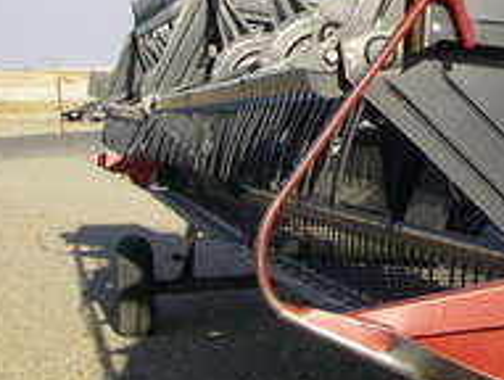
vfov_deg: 13.7
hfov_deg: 16.9
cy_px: 66
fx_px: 1575
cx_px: 699
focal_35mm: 108
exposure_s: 1/125
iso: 64
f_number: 6.6
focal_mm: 6.3
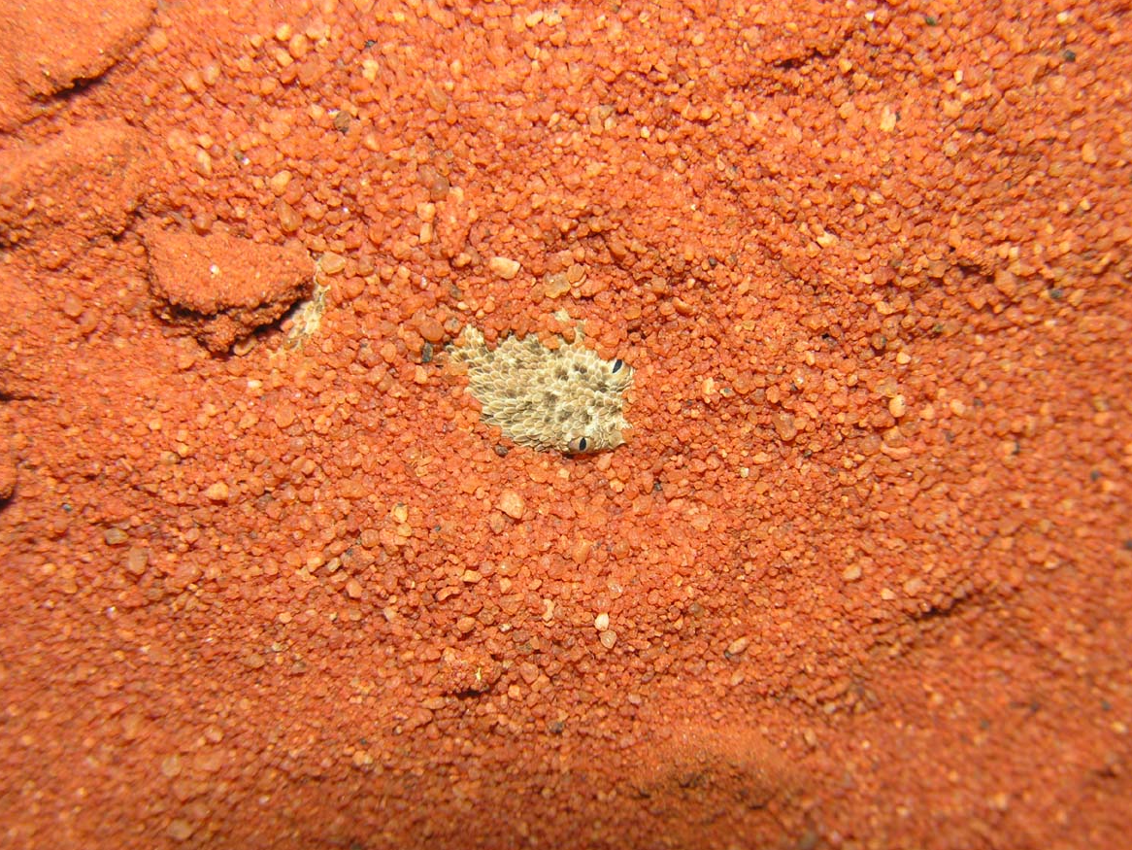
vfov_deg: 13.8
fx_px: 3500
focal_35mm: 107
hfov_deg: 18.4
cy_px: 424
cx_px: 562
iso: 50
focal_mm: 26.5
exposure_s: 1/60.1
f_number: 3.7
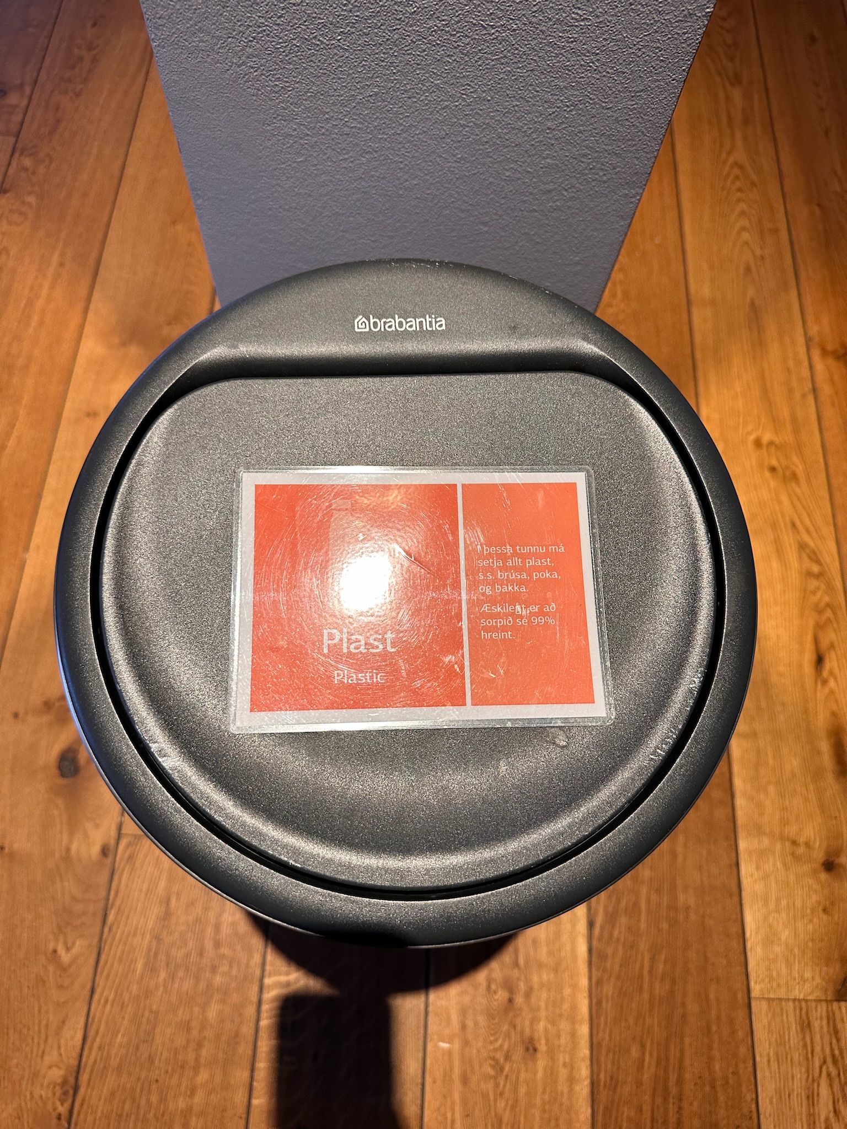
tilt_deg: -66.7
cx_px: 424
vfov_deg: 71.6
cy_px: 564
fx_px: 783
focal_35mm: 24
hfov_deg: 56.8
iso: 250
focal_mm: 6.86
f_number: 1.78
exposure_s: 1/84
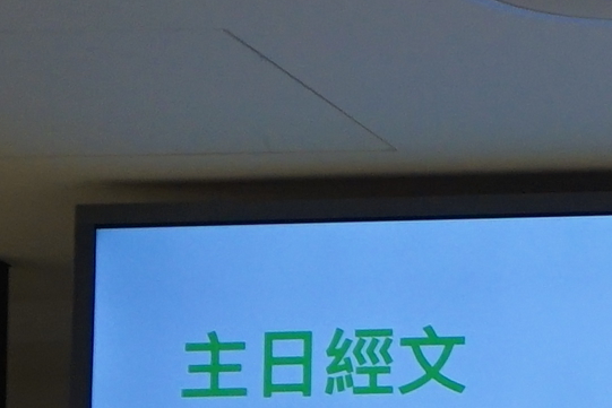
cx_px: 1966
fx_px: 4948
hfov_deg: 6.4
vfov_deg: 4.6
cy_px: 839
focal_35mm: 291
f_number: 4
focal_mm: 40
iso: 1000
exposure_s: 1/160
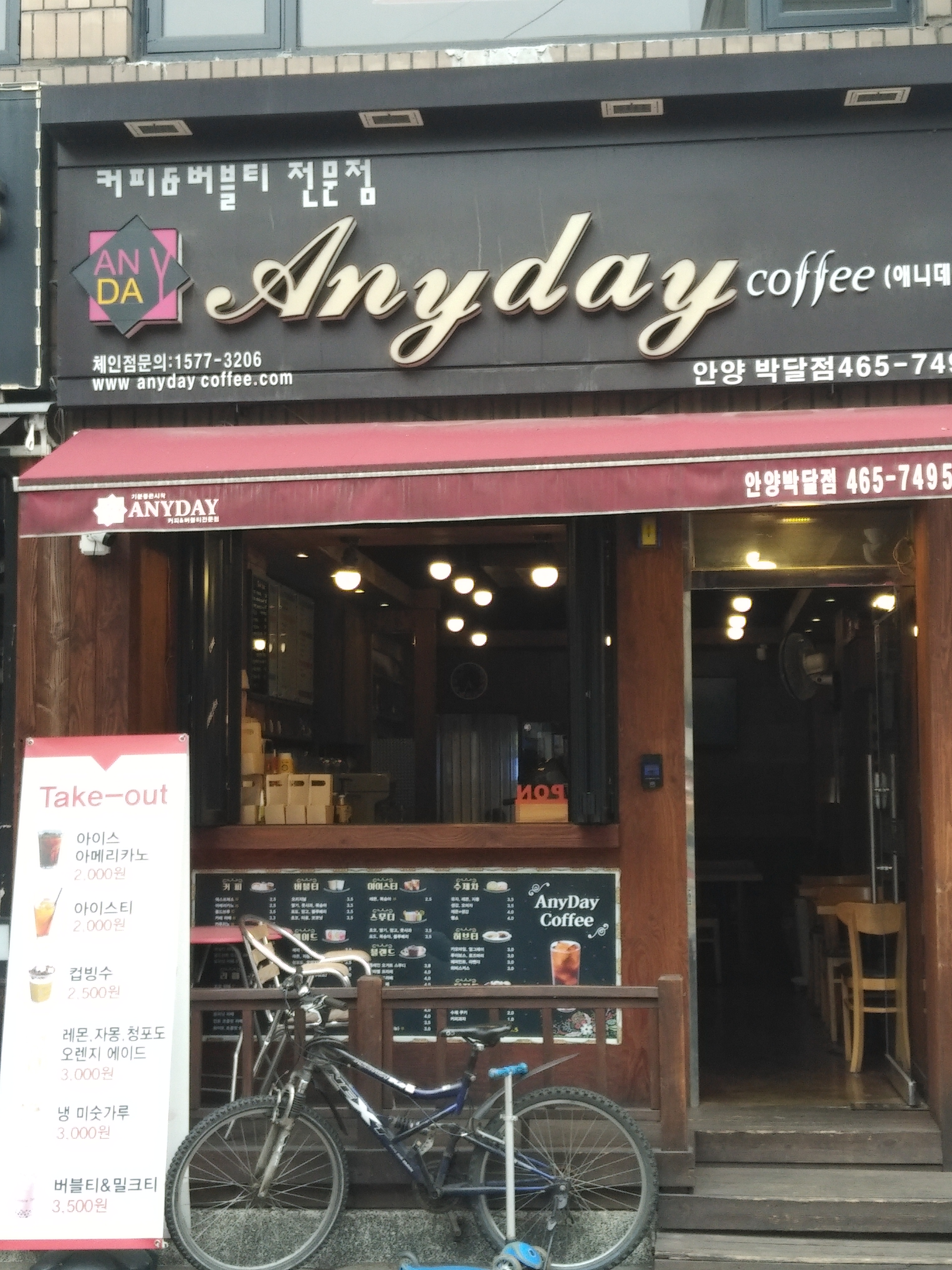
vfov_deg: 69.4
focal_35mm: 25
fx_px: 917
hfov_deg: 54.9
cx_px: 476
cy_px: 635
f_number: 2
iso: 158
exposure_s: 1/120
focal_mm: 4.52
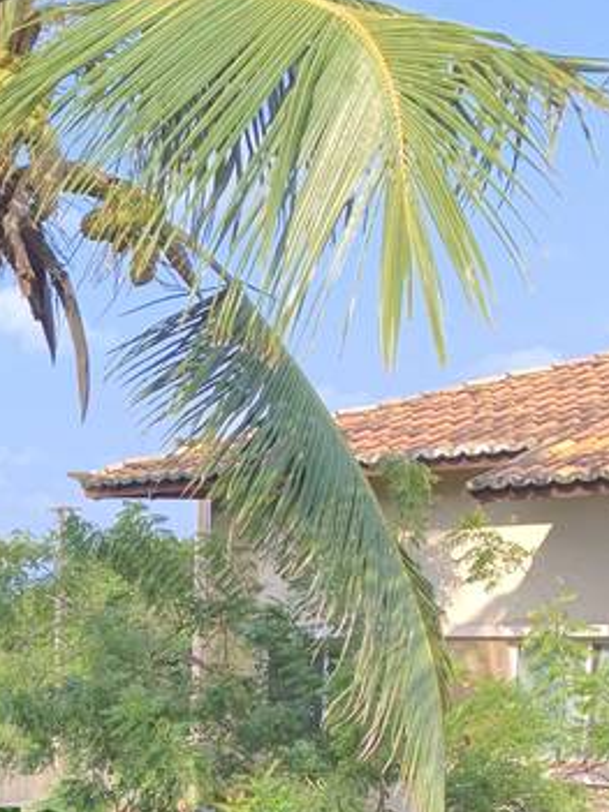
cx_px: -292
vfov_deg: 22.5
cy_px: 974
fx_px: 1878
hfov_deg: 16.8
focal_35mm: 80
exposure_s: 1/231
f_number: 1.8
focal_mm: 4.25
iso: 25
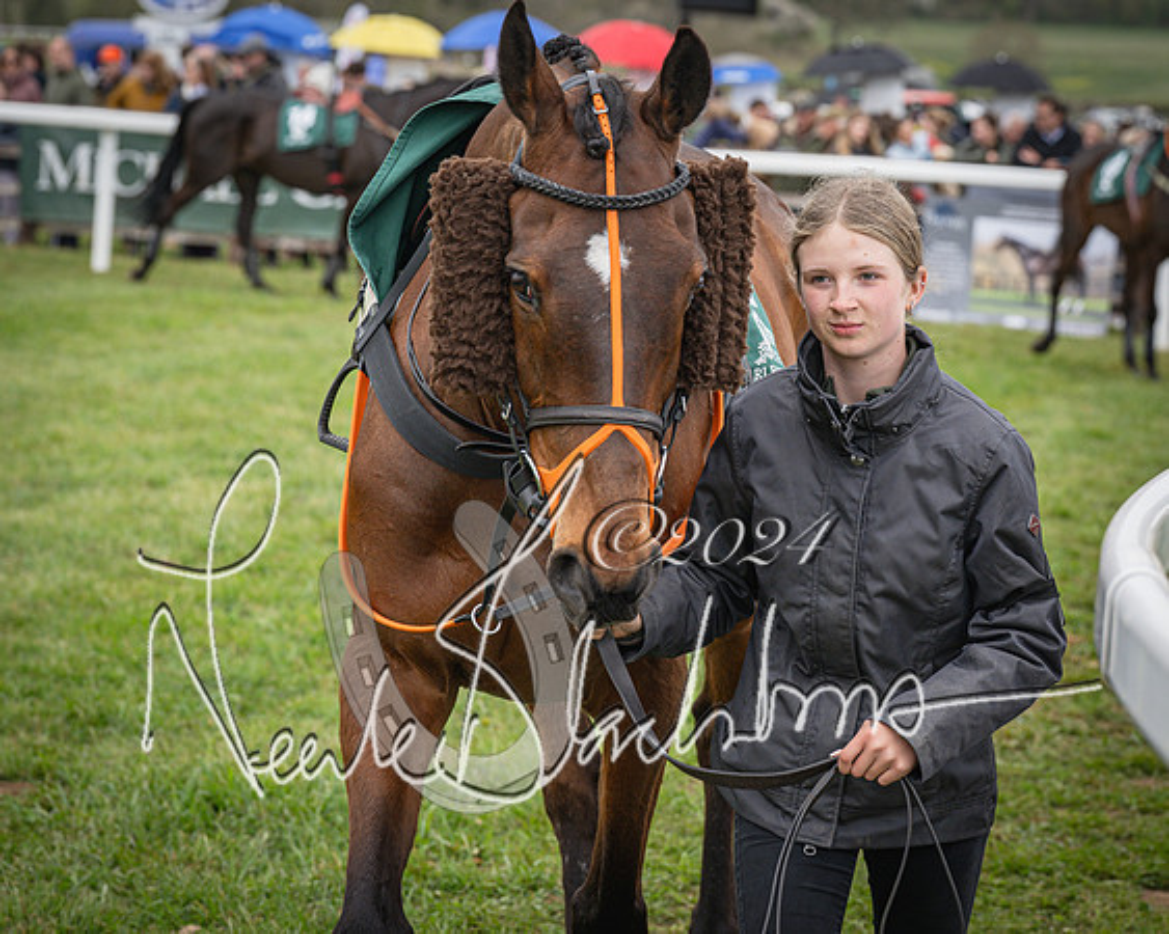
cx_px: 642
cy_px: 470
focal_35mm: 132
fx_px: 4552
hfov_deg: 14.6
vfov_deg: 11.7
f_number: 4
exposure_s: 1/500
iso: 200
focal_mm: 70
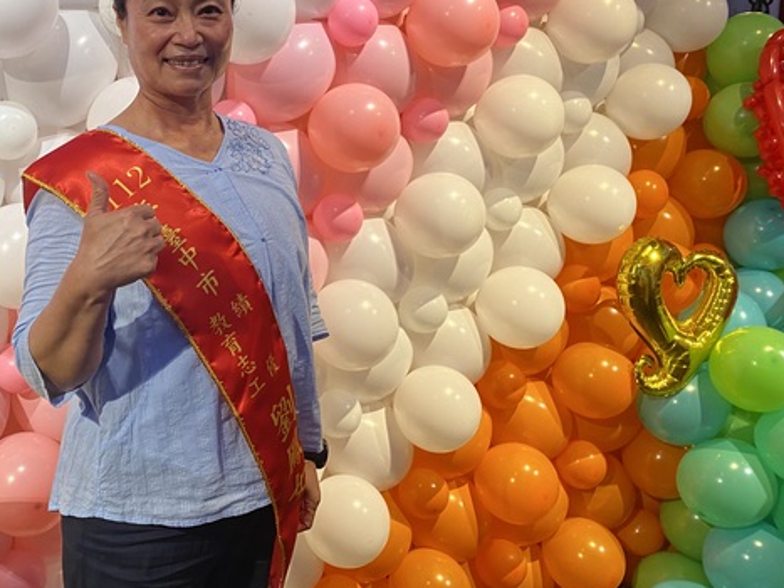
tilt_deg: -8.2
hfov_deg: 46.5
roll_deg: -0.5
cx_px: 213
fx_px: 883
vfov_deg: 36.6
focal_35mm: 39
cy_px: 231
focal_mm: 4.25
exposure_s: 1/60
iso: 100
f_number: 1.8
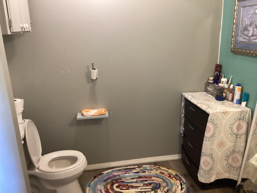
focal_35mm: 31
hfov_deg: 58.4
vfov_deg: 45.4
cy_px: 96
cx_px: 128
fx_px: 230
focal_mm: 3.3
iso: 400
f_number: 2.4
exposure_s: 1/40
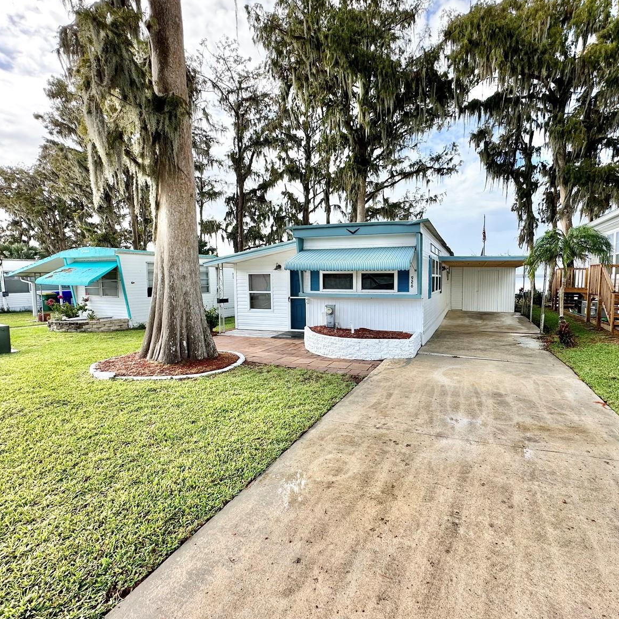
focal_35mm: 17
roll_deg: +0.2
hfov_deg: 83.2
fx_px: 344
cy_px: 303
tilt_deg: -3.1
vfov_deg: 84.0
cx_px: 362
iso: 40
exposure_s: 1/855
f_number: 2.2
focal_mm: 2.22
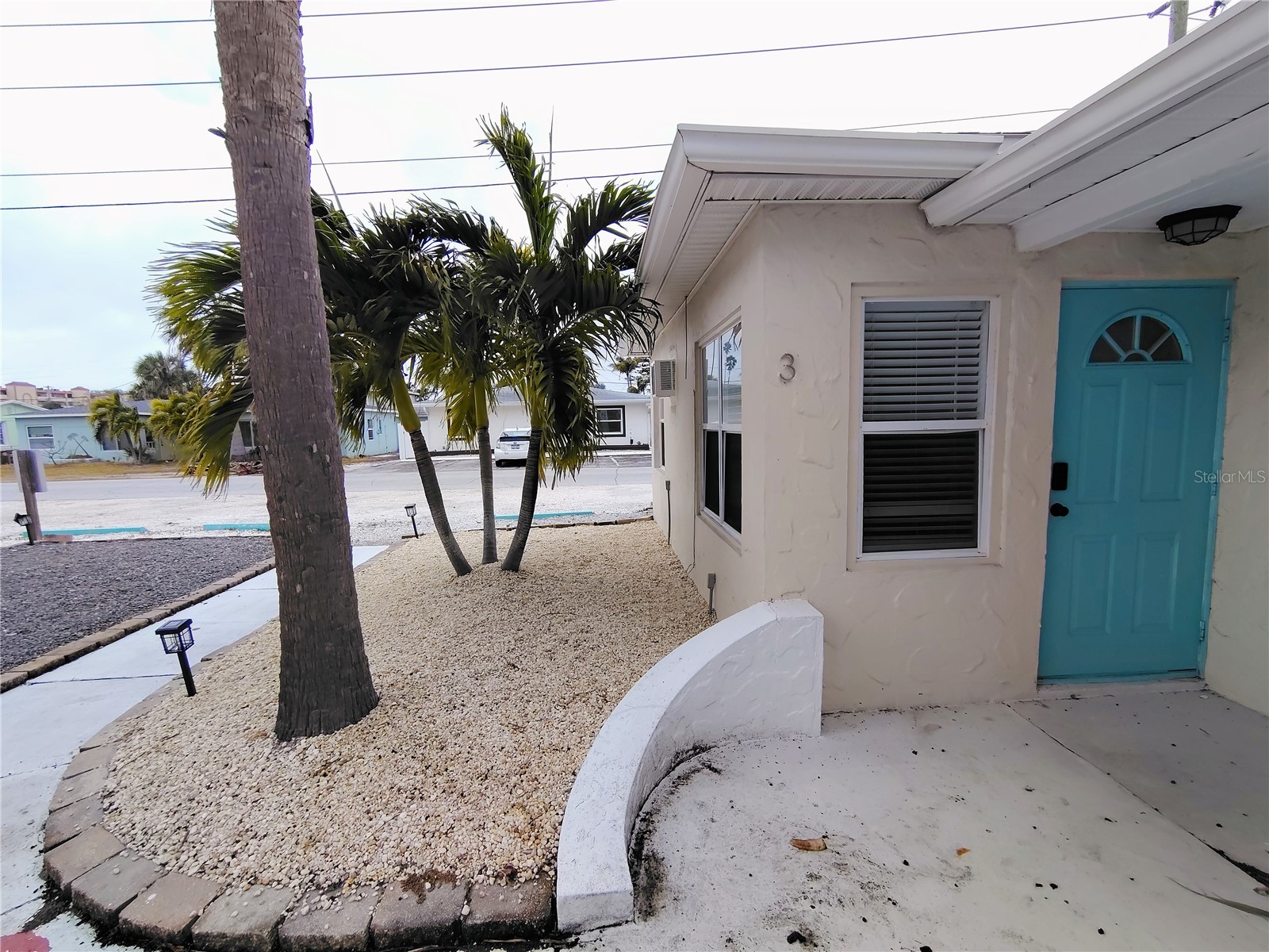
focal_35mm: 16
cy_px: 476
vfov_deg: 78.1
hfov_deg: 94.5
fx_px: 587
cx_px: 634
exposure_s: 1/649
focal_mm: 2.13
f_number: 2.2
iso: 100
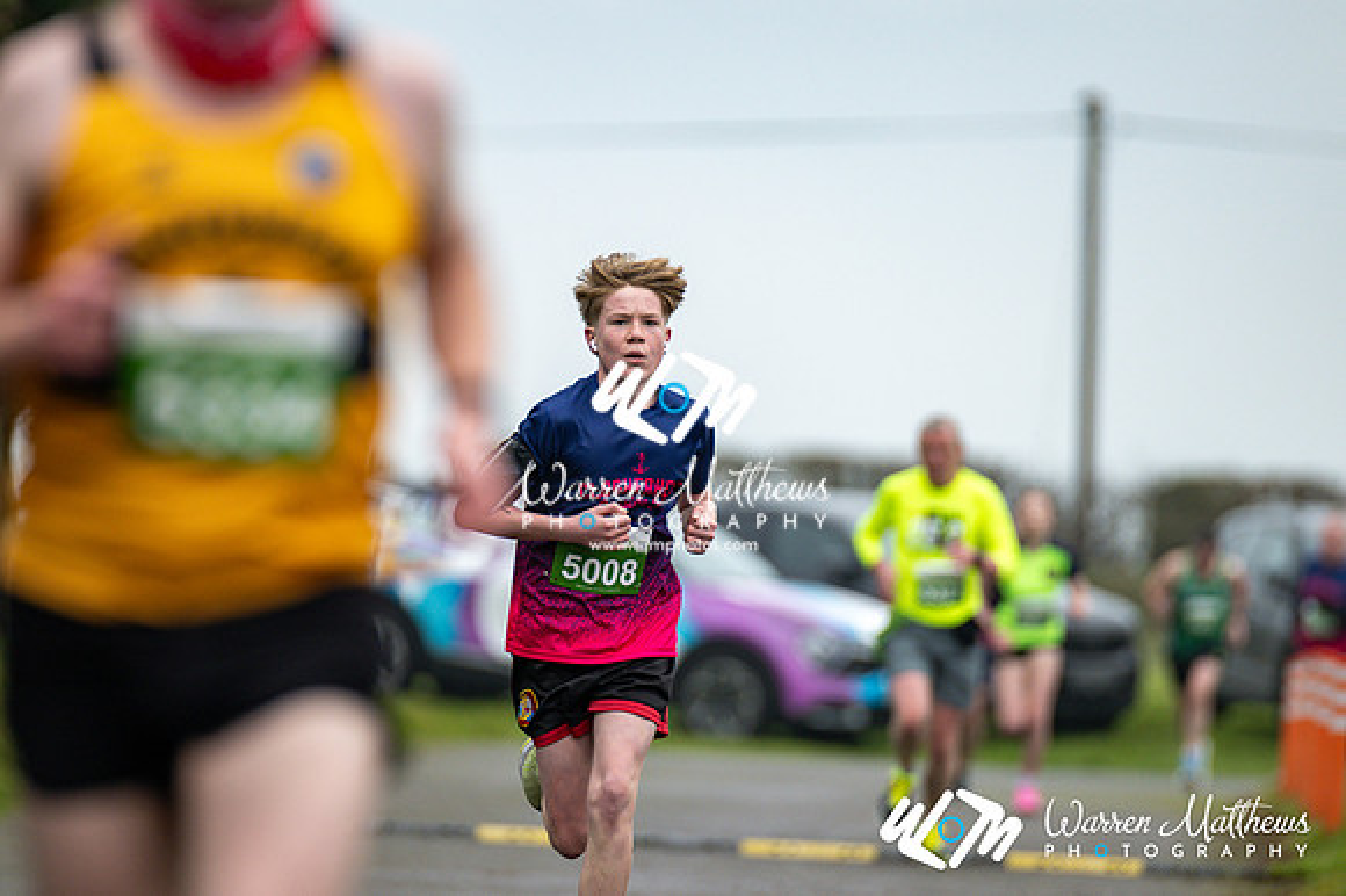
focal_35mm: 450
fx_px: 16815
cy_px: 448
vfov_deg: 3.1
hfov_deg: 4.6
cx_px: 673
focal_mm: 300
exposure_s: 1/1600
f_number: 2.8
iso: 250
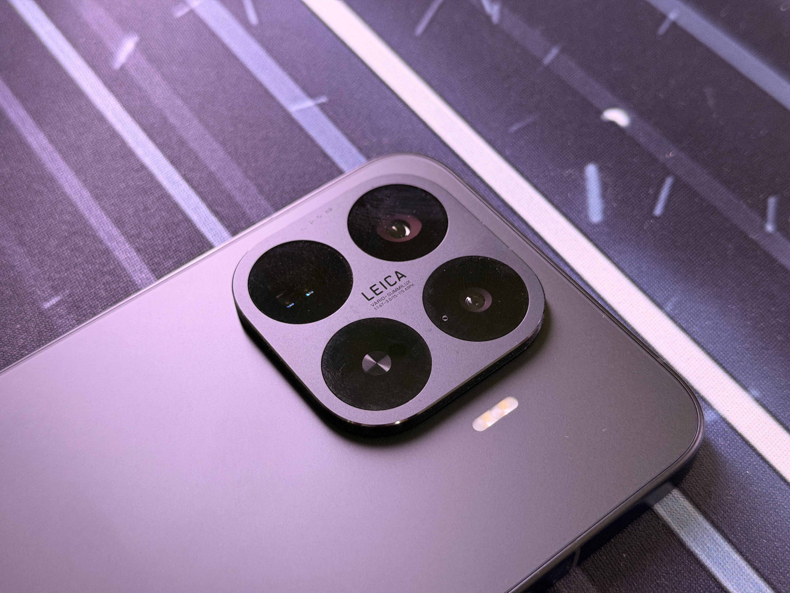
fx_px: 1095
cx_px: 395
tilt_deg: -52.5
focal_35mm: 48
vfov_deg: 30.3
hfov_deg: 39.7
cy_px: 296
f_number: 1.78
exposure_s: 1/45
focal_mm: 6.76
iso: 250
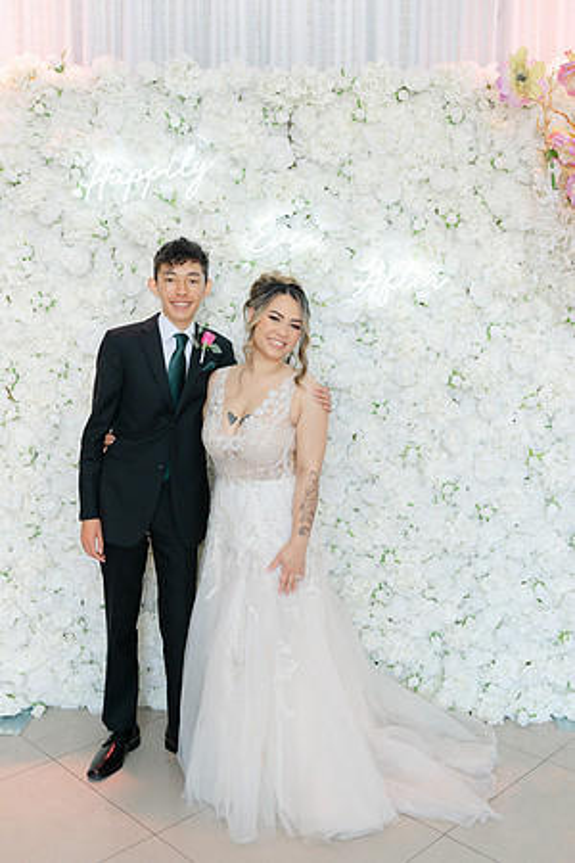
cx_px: 288
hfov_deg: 37.9
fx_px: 838
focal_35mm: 35
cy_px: 432
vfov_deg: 54.4
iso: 400
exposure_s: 1/160
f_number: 4
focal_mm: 35
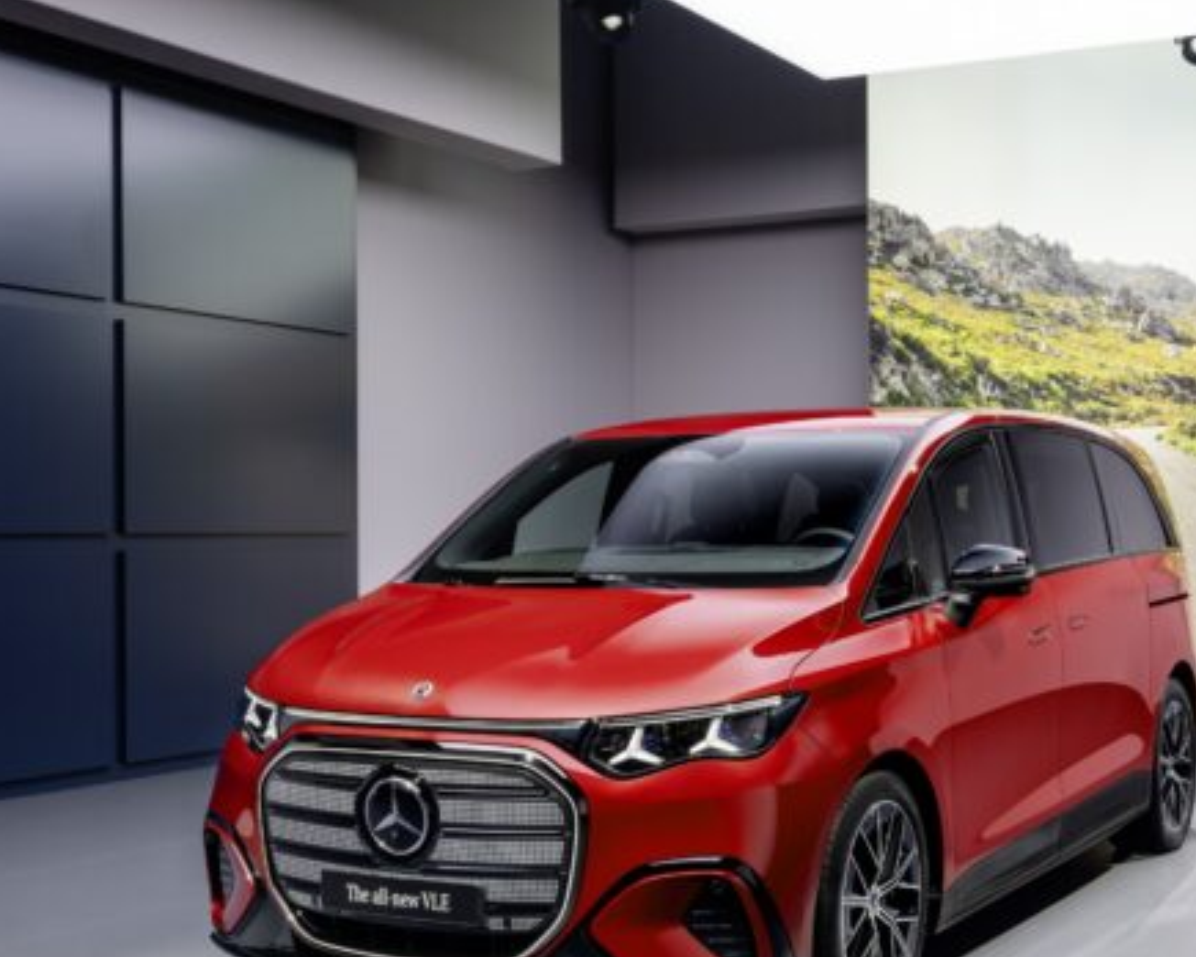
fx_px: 1876
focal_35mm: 53
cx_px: 687
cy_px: 582
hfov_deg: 35.3
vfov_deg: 28.5
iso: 100
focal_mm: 32
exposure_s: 1/1.25
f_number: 7.1
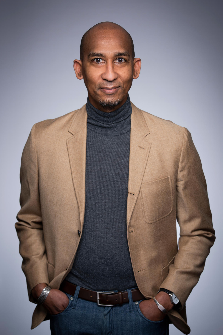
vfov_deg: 20.4
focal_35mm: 100
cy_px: 168
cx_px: 112
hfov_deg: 13.7
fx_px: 929
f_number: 7.1
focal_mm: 100
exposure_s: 1/200
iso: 200
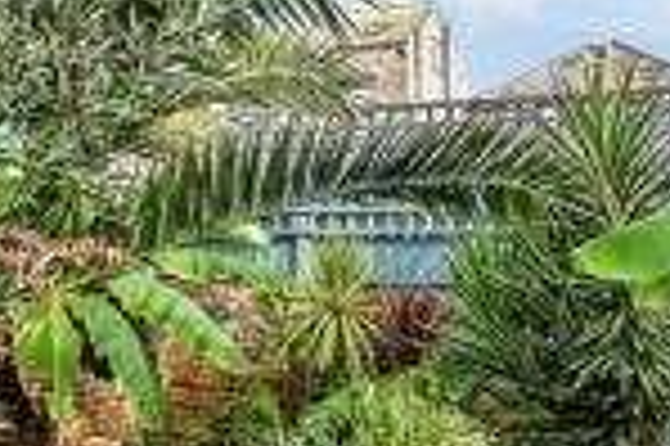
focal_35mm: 48
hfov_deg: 40.5
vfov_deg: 28.0
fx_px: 892
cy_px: 264
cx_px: 463
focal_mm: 10
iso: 1000
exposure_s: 1/250
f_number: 9
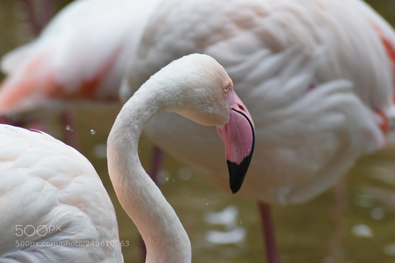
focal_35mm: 292
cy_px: 132
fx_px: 3209
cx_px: 198
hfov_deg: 7.0
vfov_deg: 4.7
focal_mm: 195
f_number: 7.1
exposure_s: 1/400
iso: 640
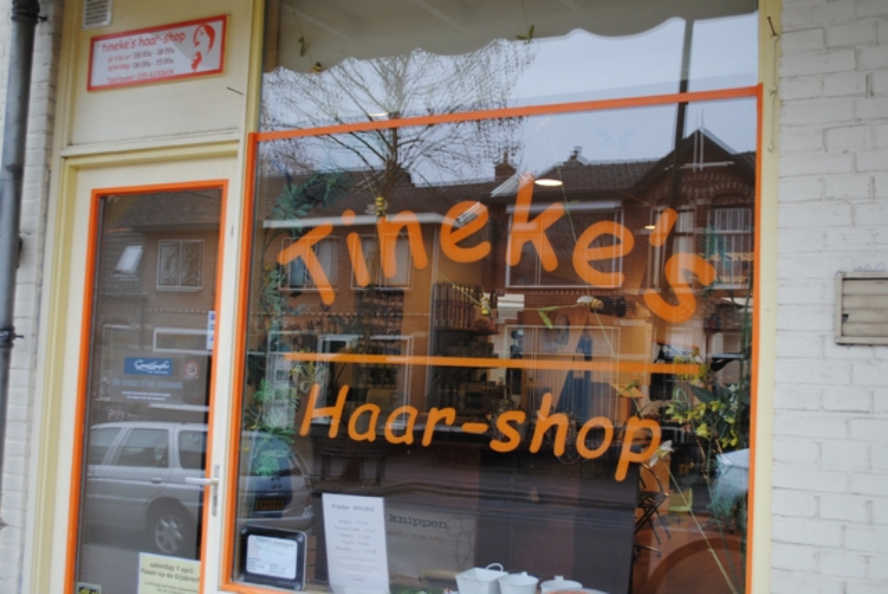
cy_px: 297
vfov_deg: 30.9
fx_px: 1074
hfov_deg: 44.9
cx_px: 444
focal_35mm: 44
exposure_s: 1/80
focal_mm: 29
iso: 200
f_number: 4.5
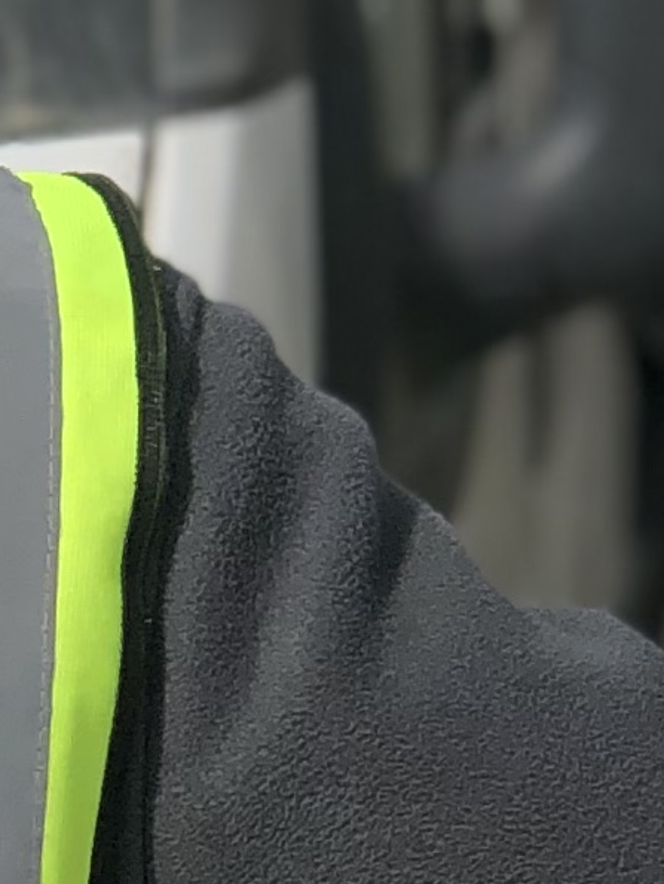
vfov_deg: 5.1
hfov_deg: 3.8
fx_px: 9862
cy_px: 663
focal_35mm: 386
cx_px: -233
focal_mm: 6.6
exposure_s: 1/1412
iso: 20
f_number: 2.8
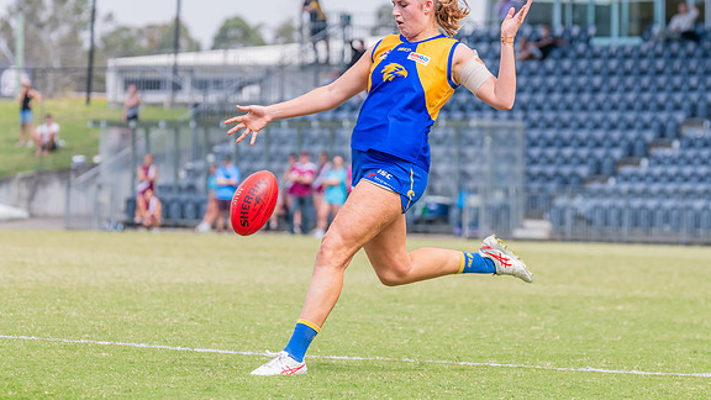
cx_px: 357
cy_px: 189
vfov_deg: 4.3
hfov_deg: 7.7
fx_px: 5298
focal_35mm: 281
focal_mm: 240
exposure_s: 1/1250
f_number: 8
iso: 800
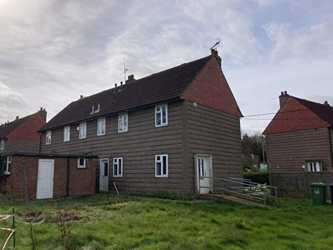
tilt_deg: +10.5
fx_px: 269
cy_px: 125
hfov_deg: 63.4
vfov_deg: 49.7
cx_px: 166
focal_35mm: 28
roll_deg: -1.6
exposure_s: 1/4367
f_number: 1.8
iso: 20
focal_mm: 3.99
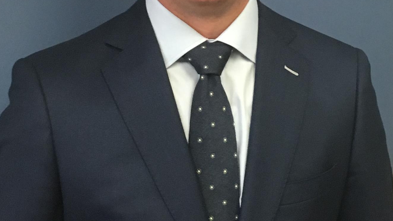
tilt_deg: -3.3
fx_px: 448
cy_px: -35
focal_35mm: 43
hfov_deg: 47.4
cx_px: 196
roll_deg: -1.0
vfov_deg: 25.3
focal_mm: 4.15
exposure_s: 1/30
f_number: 2.2
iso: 125
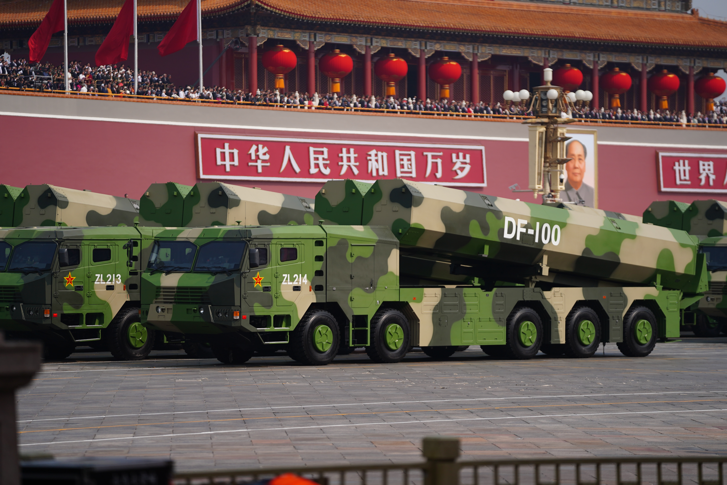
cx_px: 364
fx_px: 3493
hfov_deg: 11.9
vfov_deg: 7.9
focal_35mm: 173
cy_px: 242
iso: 200
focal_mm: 173
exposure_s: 1/4000
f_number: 2.8
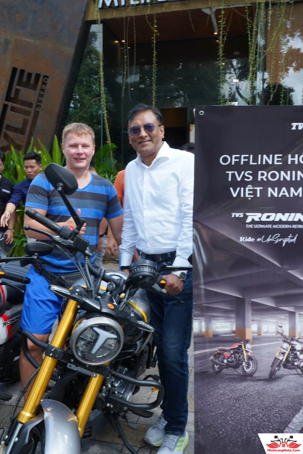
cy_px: 227
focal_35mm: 31
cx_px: 152
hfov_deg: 42.3
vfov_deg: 60.3
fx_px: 391
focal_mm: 21
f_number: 18
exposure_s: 1/60
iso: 800
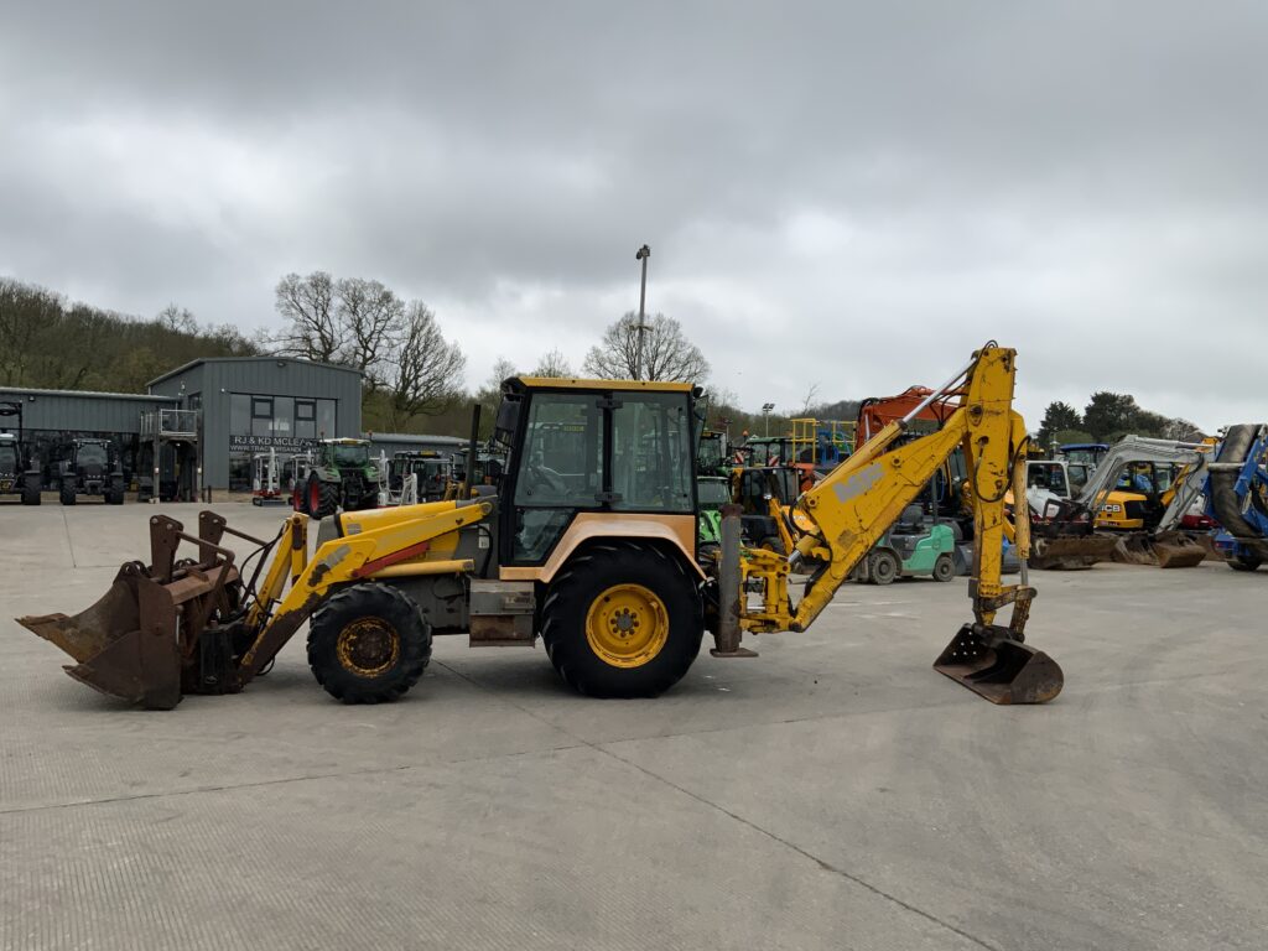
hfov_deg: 61.7
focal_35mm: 29
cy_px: 476
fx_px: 1062
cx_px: 634
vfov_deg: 48.2
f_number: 1.8
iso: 16
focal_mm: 3
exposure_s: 1/2141
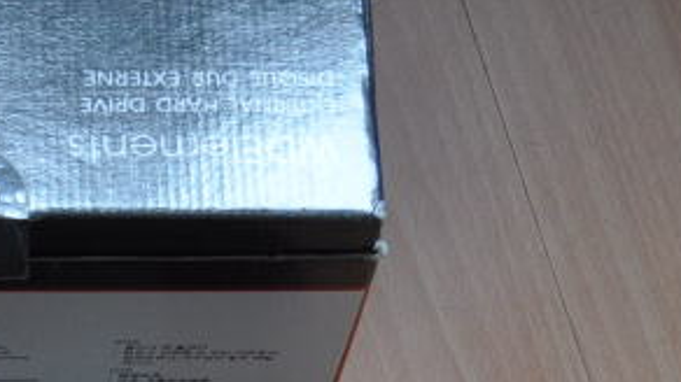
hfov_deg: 10.5
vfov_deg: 5.9
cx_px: -124
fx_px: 3645
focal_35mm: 202
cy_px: 582
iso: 640
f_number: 5
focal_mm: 35
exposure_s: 1/60
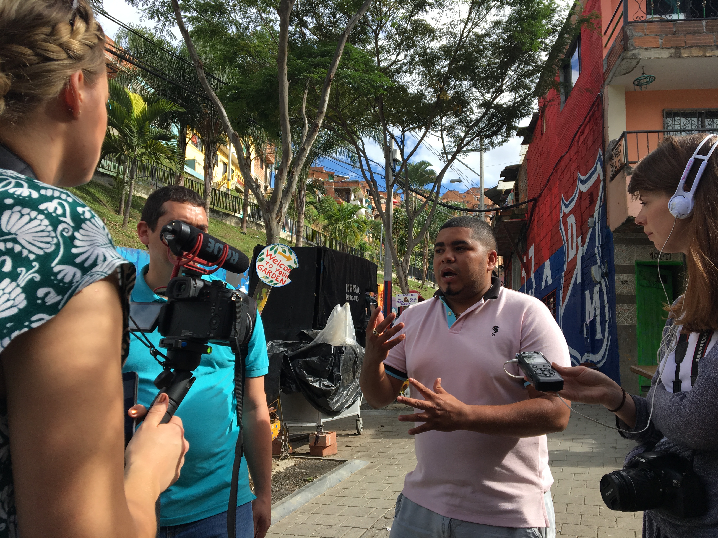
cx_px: 359
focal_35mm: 29
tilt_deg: +9.3
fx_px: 602
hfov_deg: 61.7
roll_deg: -1.2
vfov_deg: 48.2
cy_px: 269
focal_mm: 4.15
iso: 25
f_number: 2.2
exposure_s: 1/732
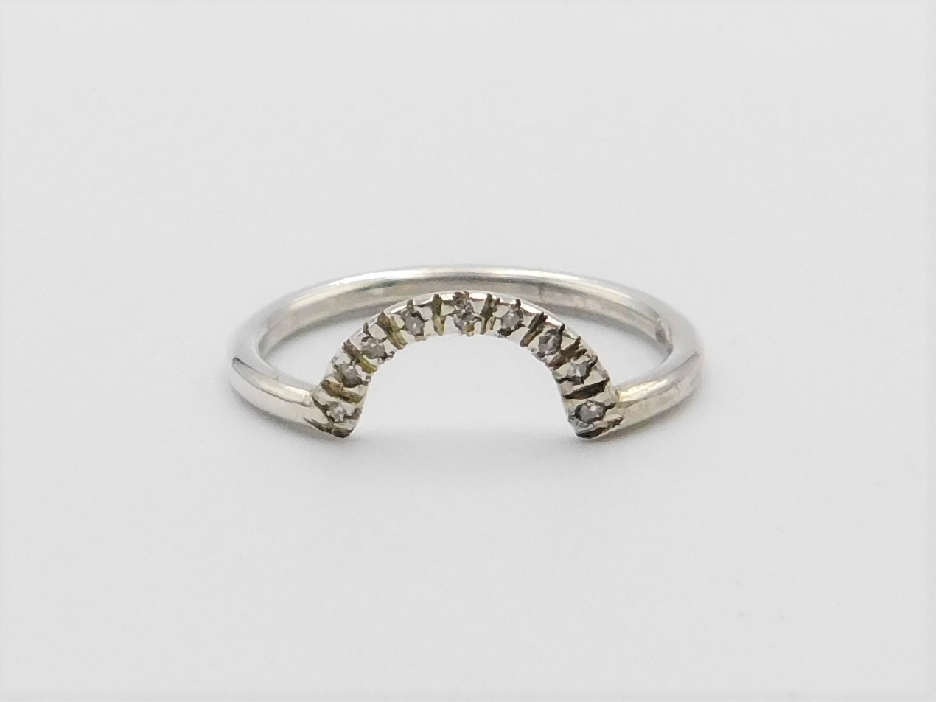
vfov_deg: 58.9
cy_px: 351
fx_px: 622
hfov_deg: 73.9
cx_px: 468
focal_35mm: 23
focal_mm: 4
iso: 400
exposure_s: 1/1000
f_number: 3
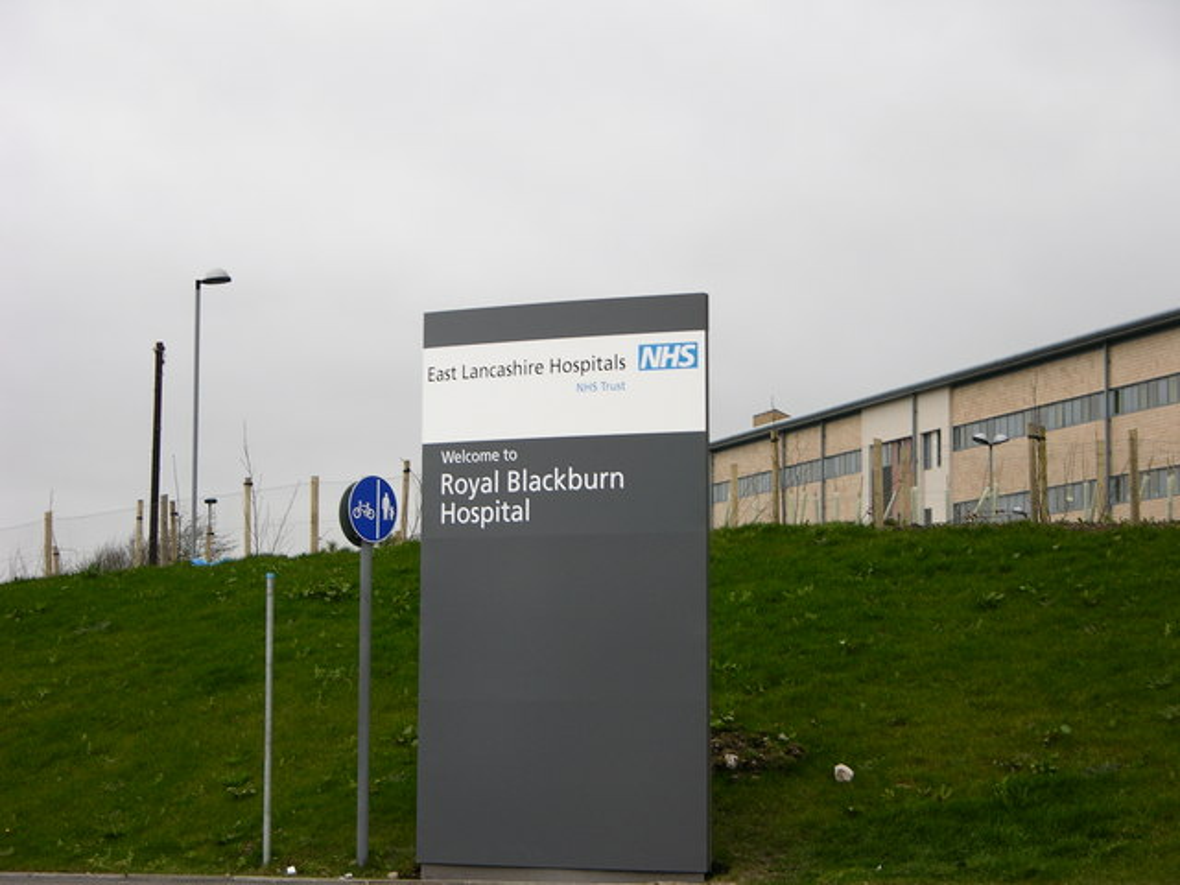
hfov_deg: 21.1
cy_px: 442
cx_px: 590
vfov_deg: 15.9
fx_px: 3170
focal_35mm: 93
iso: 50
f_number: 3.6
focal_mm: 23.7
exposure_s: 1/46.8
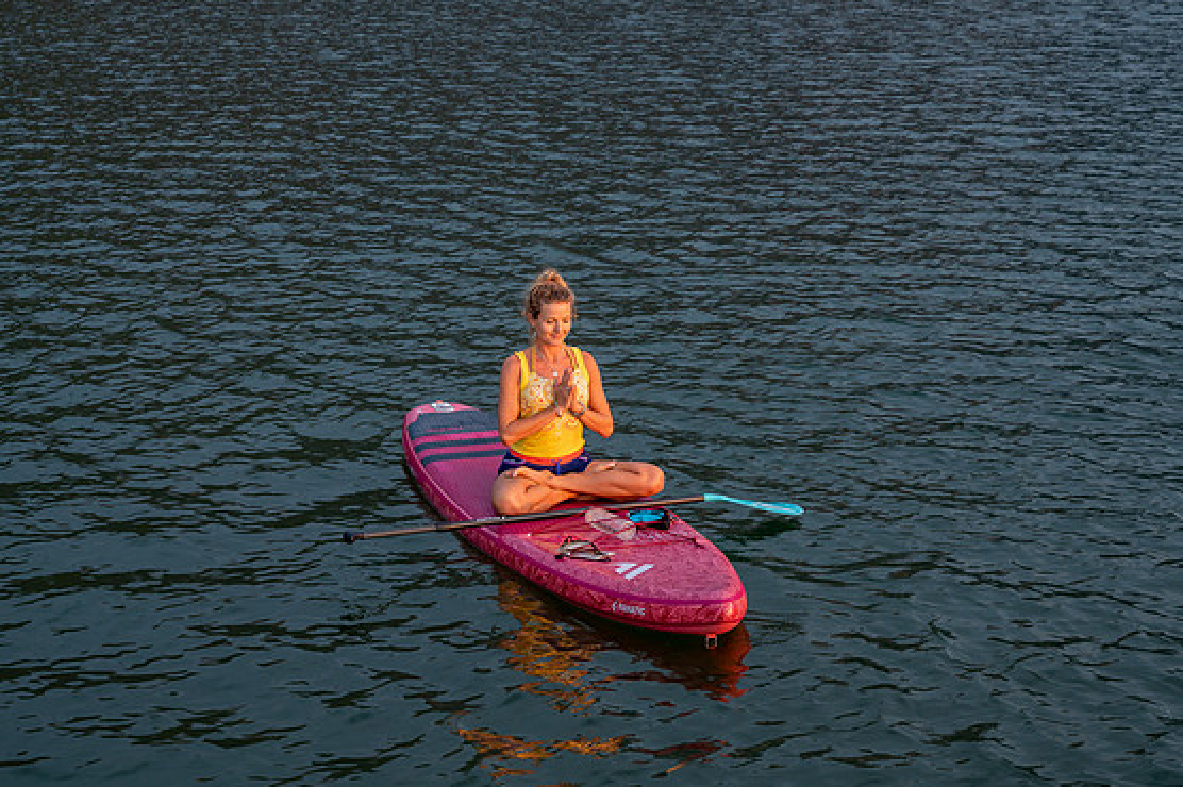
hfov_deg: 27.7
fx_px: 2397
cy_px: 379
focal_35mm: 73
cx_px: 583
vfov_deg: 18.6
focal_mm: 70
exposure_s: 1/125
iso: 640
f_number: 8
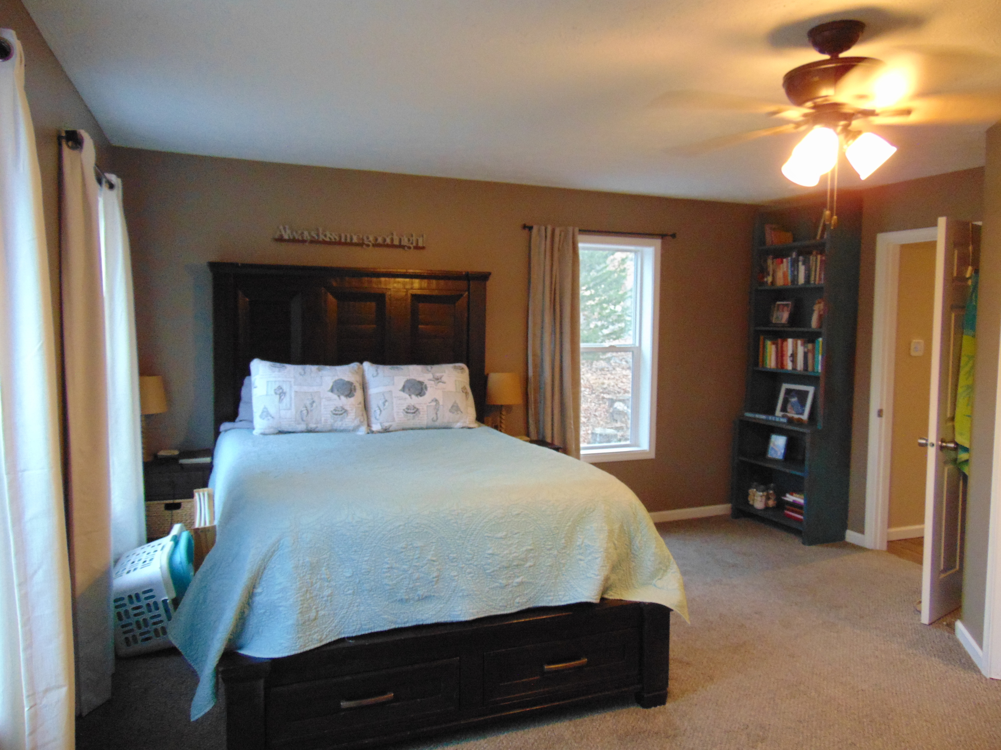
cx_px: 500
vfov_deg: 54.9
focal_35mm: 25
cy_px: 375
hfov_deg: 69.4
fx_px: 723
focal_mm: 4.5
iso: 400
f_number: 3
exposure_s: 1/15
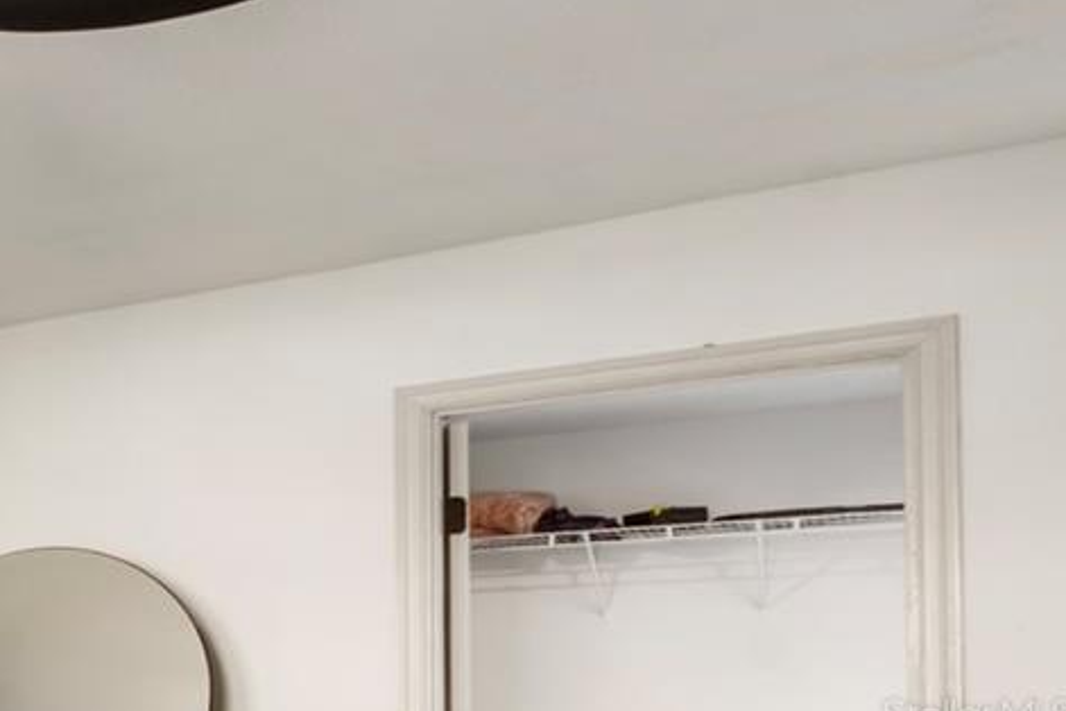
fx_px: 1510
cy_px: 716
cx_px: -727
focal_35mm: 51
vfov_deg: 25.2
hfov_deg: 24.2
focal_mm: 10
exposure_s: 1/10
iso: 320
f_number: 13
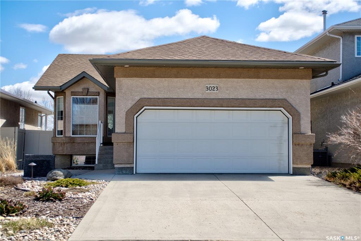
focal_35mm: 55
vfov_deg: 24.6
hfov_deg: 36.3
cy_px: 120
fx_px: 551
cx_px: 180
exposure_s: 1/1250
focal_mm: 55
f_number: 4
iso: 100
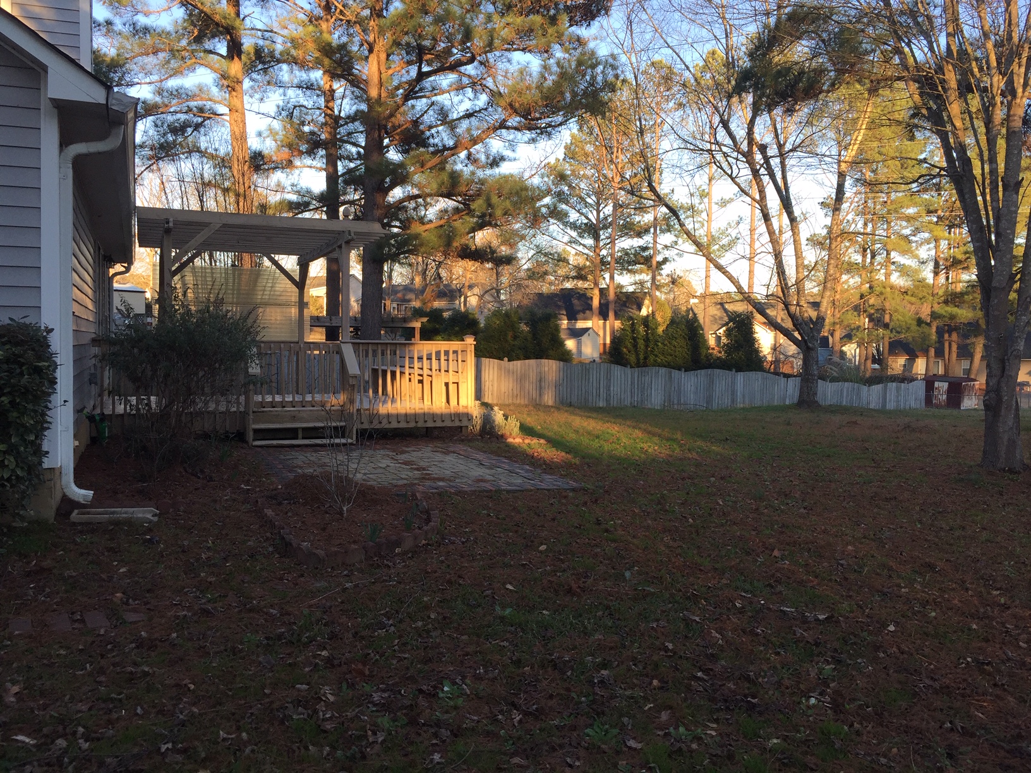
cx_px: 516
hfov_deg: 61.7
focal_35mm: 29
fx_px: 864
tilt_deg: -2.1
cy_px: 386
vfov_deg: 48.2
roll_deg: -0.9
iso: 32
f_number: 2.2
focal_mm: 4.15
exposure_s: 1/262
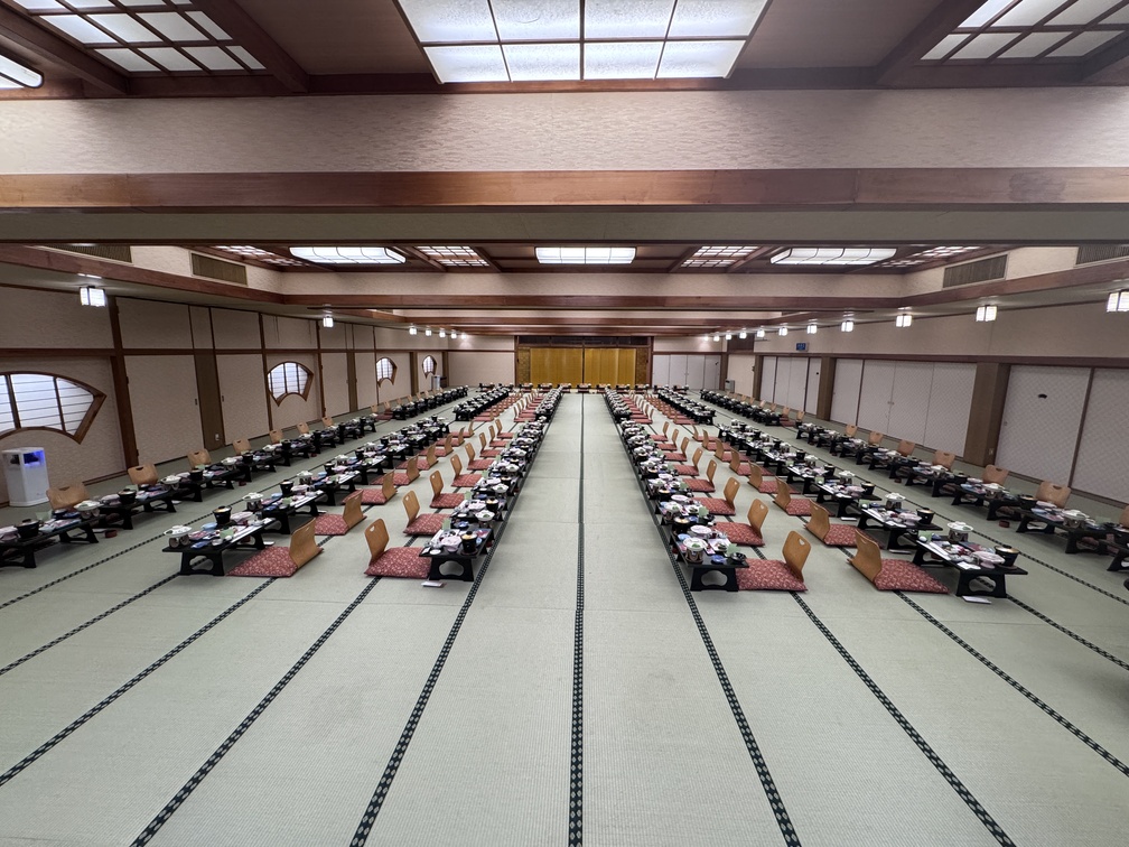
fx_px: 457
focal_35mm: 14
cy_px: 424
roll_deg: -0.2
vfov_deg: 85.7
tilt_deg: -9.2
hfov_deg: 102.1
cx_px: 564
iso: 250
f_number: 2.2
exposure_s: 1/100
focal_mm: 2.22
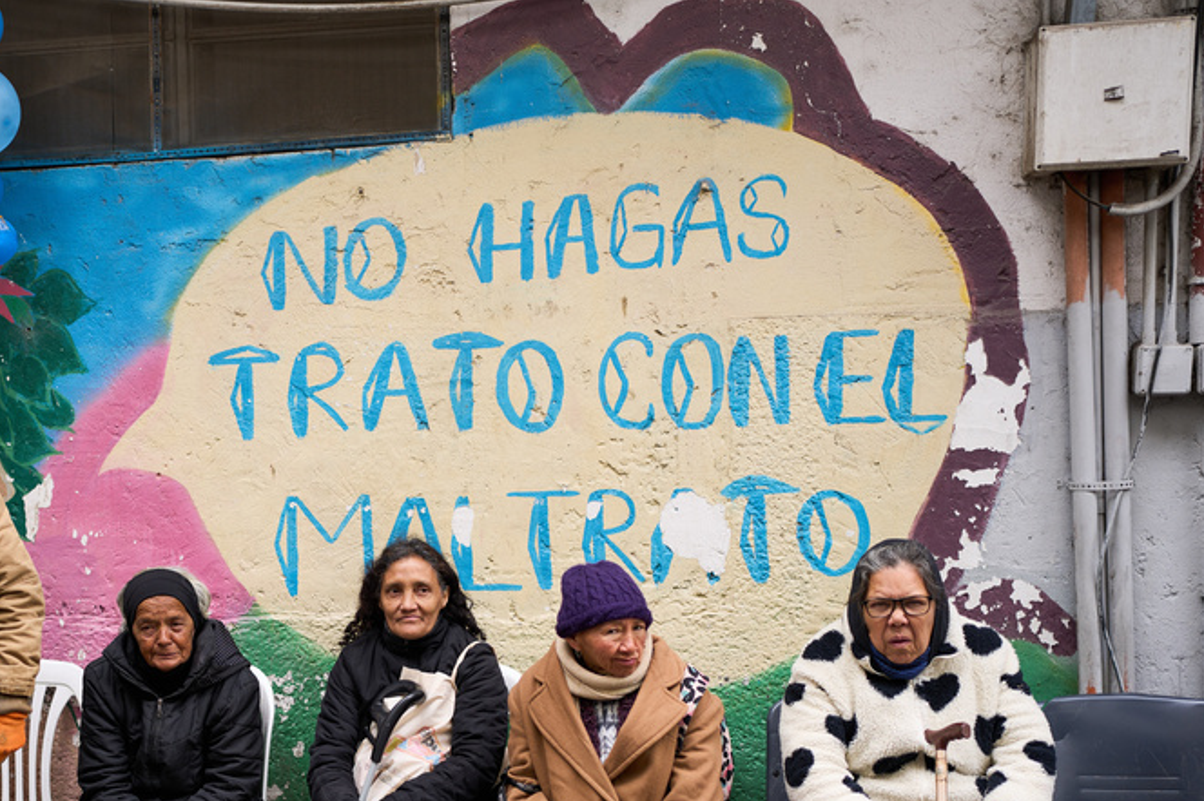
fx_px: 1805
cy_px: 602
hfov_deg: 36.0
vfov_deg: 24.7
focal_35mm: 54
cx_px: 292
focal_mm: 35
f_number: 1.6
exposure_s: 1/500
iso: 80
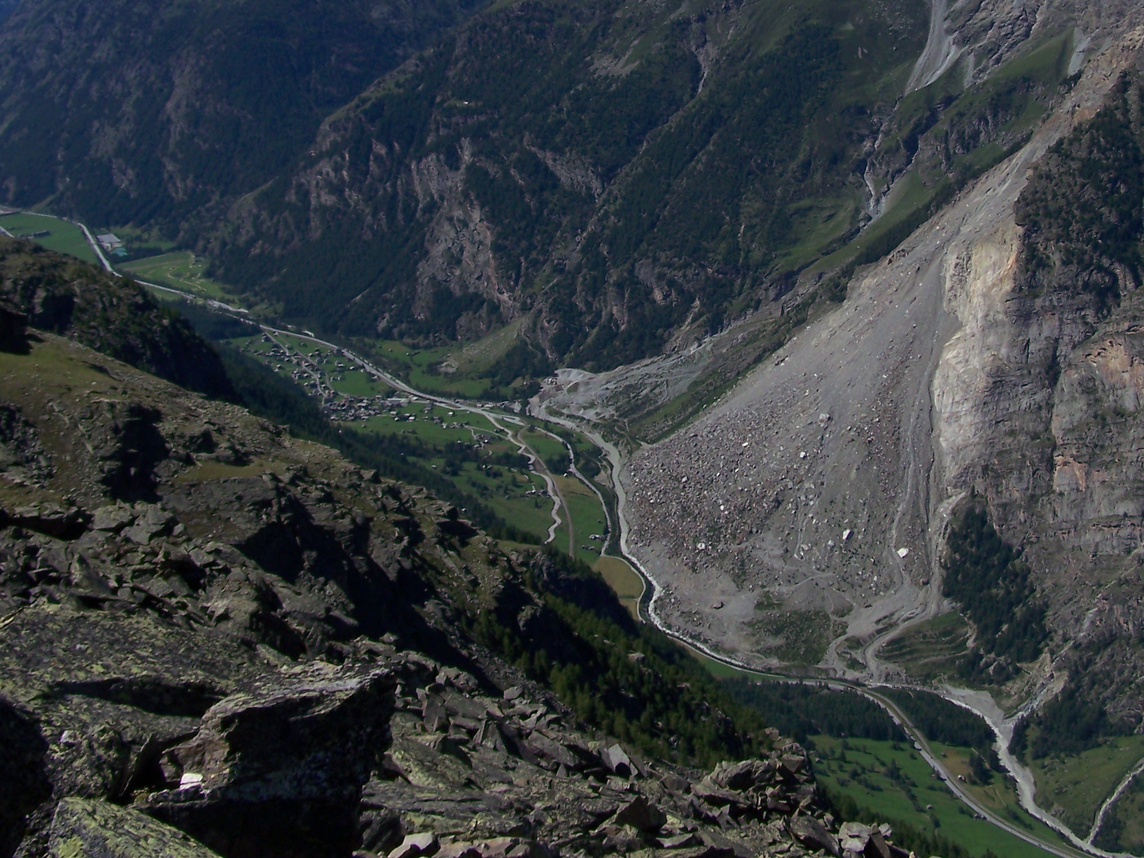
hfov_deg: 32.1
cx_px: 691
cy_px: 248
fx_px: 1983
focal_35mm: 60
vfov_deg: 24.2
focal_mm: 6.3
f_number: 4
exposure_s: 1/1000
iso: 64
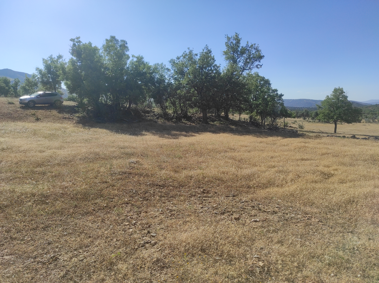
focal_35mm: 25
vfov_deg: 54.8
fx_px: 273
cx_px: 190
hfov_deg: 69.4
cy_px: 142
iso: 100
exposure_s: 1/2903
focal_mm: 5.43
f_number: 1.89
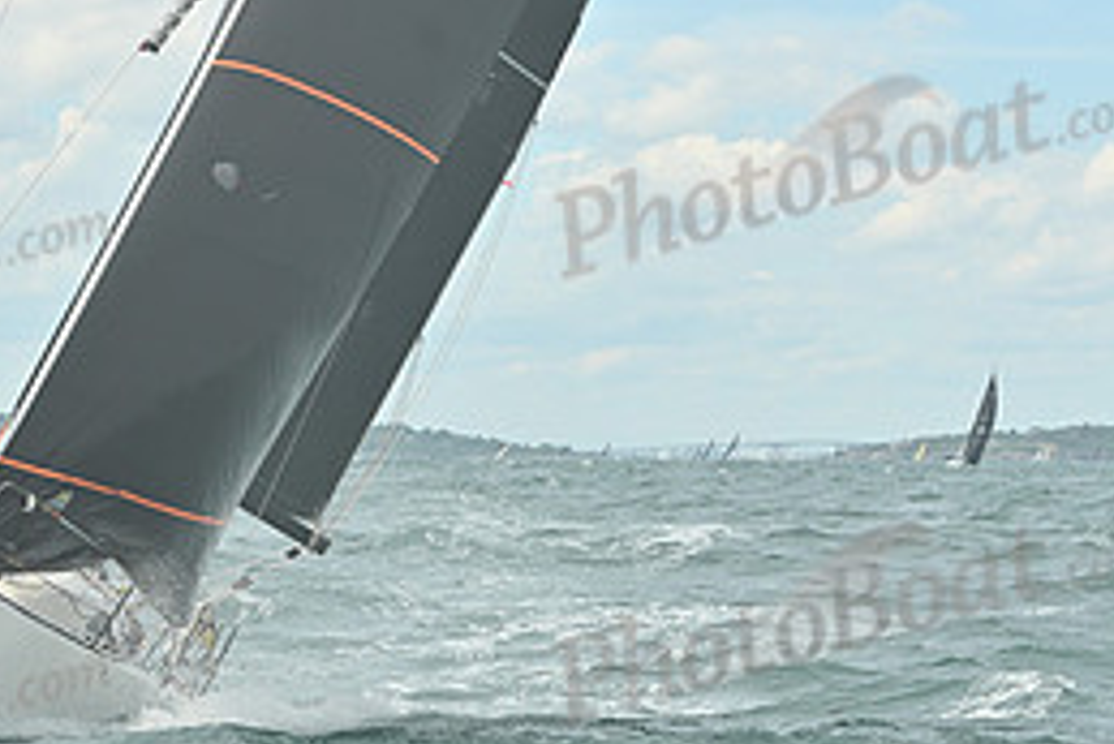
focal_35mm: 157
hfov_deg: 13.0
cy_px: 449
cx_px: 335
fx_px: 4861
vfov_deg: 8.8
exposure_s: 1/1250
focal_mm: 70
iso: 320
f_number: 9
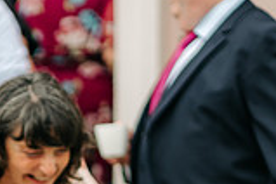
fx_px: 2384
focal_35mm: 311
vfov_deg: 4.4
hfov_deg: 6.6
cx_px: -113
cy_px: 273
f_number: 2
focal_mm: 85
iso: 100
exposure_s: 1/2500
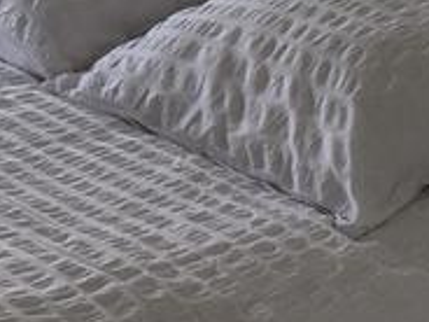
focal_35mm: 126
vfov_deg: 11.6
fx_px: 1562
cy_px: 5
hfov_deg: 15.2
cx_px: -44
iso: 25
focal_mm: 4.15
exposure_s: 1/119
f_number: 2.2
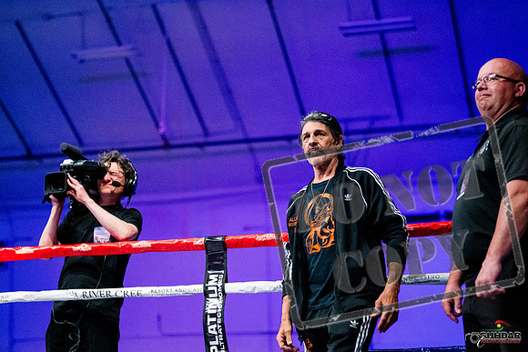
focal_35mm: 75
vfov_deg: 18.2
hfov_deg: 27.0
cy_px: 176
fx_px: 1100
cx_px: 264
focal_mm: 50
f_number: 1.4
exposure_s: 1/1600
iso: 6400
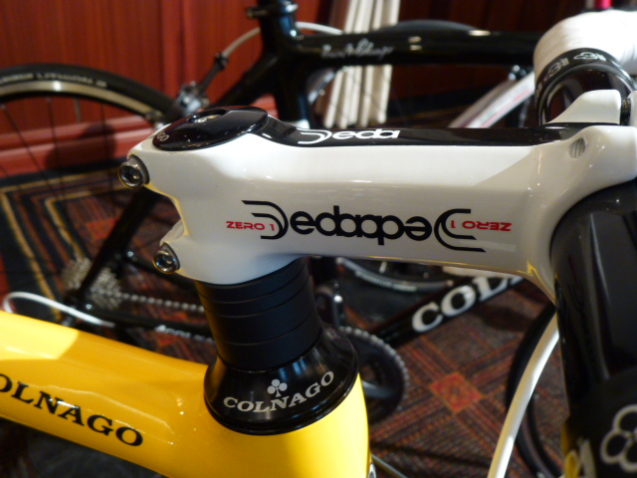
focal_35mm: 31
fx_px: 570
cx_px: 318
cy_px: 239
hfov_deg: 58.4
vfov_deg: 45.4
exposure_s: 1/15
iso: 400
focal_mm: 5.6
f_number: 3.4
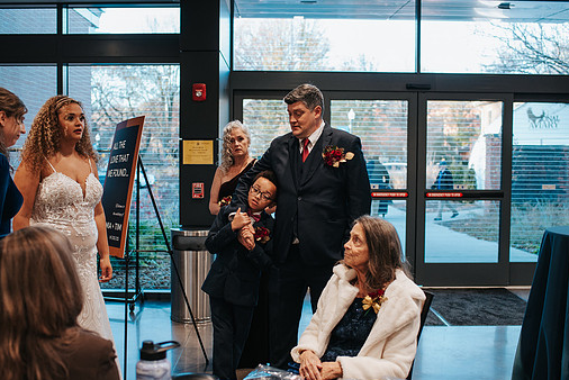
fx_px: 664
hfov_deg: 46.4
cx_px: 273
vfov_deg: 31.9
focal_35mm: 42
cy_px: 200
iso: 1000
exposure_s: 1/320
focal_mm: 35
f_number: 2.8
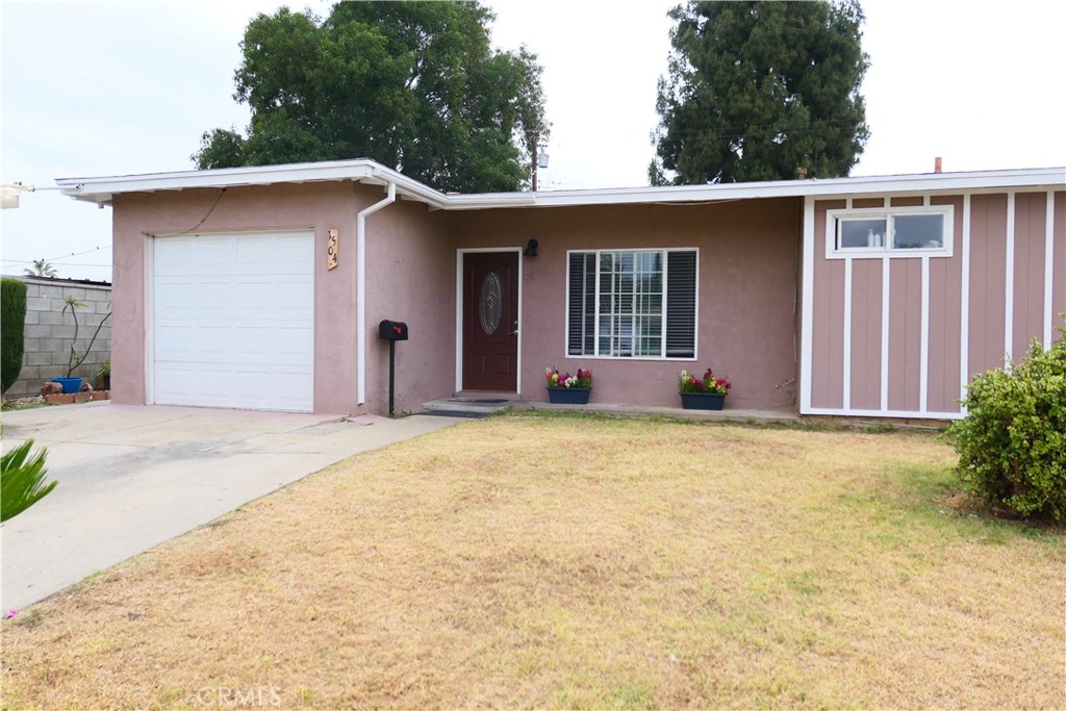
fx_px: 711
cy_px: 356
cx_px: 533
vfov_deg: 53.1
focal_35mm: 24
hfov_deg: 73.7
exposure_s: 1/1300
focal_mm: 8.8
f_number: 2.8
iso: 125
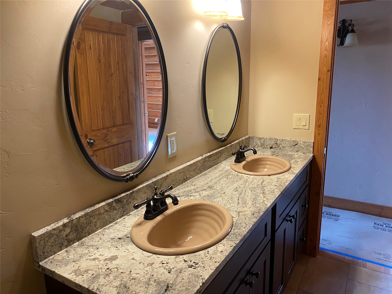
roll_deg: +0.6
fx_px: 294
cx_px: 196
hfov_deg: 67.3
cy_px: 147
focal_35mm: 26
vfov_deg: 53.1
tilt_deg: -14.3
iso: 160
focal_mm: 4.25
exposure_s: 1/60
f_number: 1.8
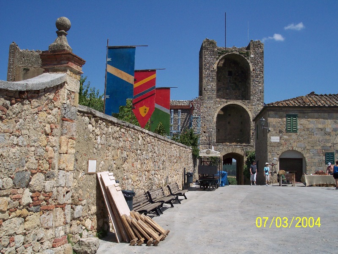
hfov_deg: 49.0
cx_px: 169
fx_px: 371
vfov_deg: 37.7
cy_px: 127
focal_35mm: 38
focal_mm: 8
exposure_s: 1/1000
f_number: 4.8
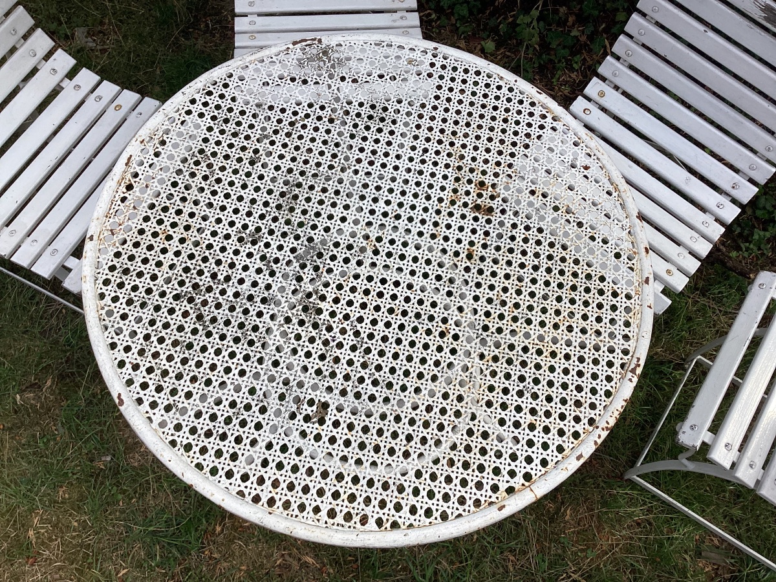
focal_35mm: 31
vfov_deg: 45.4
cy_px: 291
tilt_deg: -65.9
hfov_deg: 58.4
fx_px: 695
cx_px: 388
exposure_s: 1/657
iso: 25
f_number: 2.4
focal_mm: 3.3
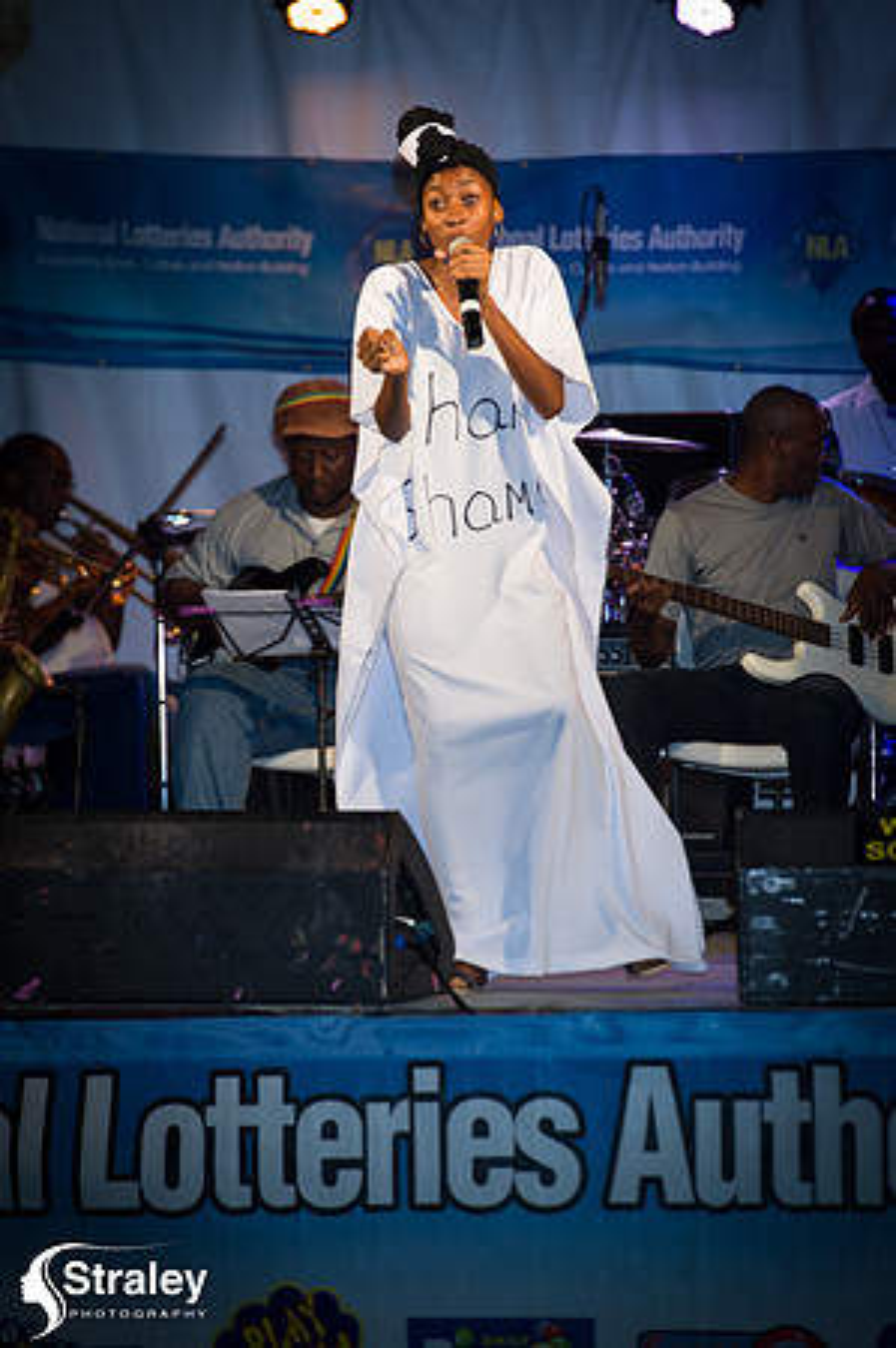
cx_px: 448
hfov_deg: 6.9
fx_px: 7483
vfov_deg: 10.3
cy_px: 674
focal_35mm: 200
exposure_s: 1/160
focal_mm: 200
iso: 1600
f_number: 5.6
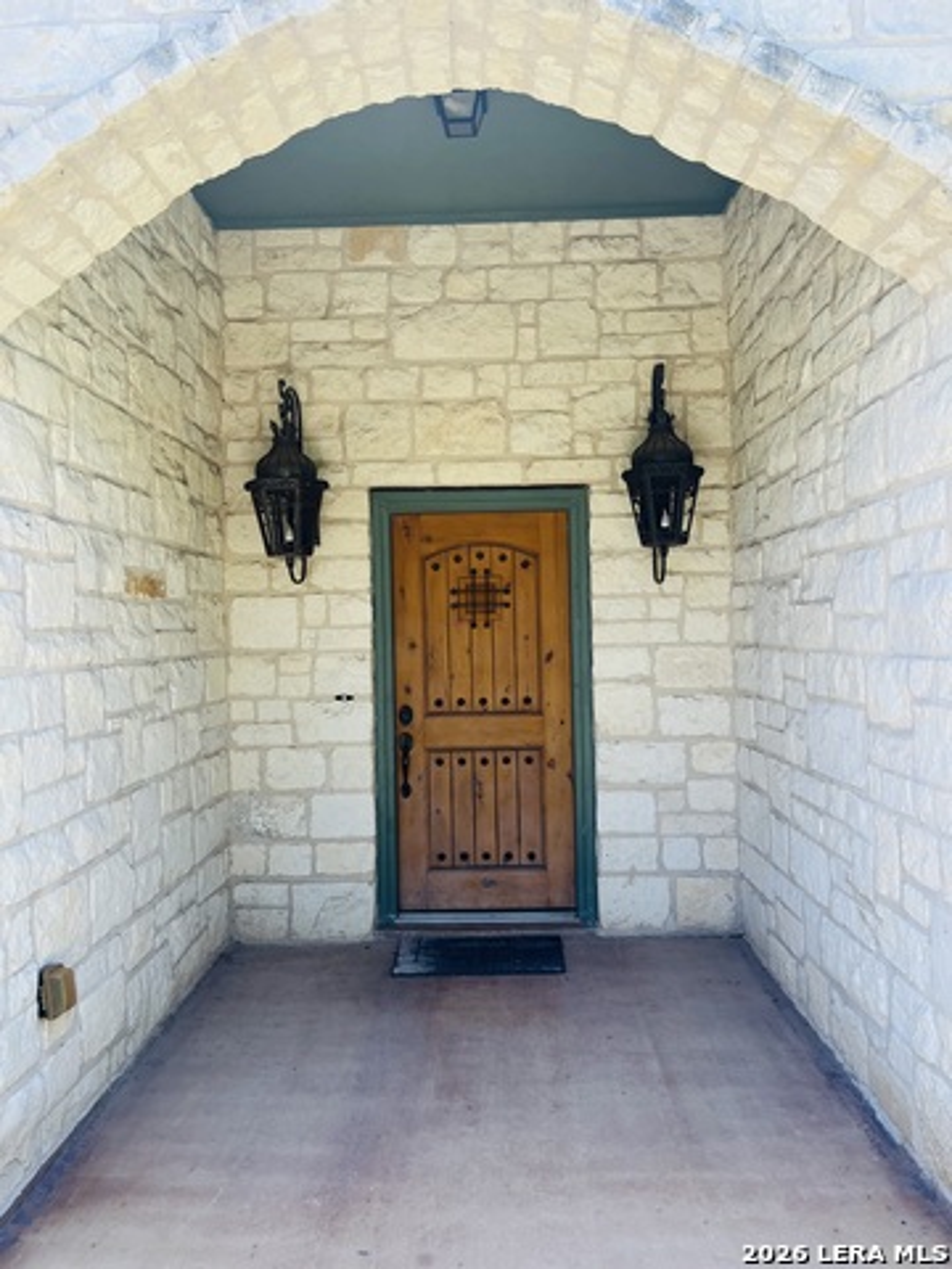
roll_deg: +1.7
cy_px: 634
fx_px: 953
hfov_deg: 53.1
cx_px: 476
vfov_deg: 67.3
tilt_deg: -1.3
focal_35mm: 26
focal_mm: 5.7
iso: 50
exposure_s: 1/614
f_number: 1.5
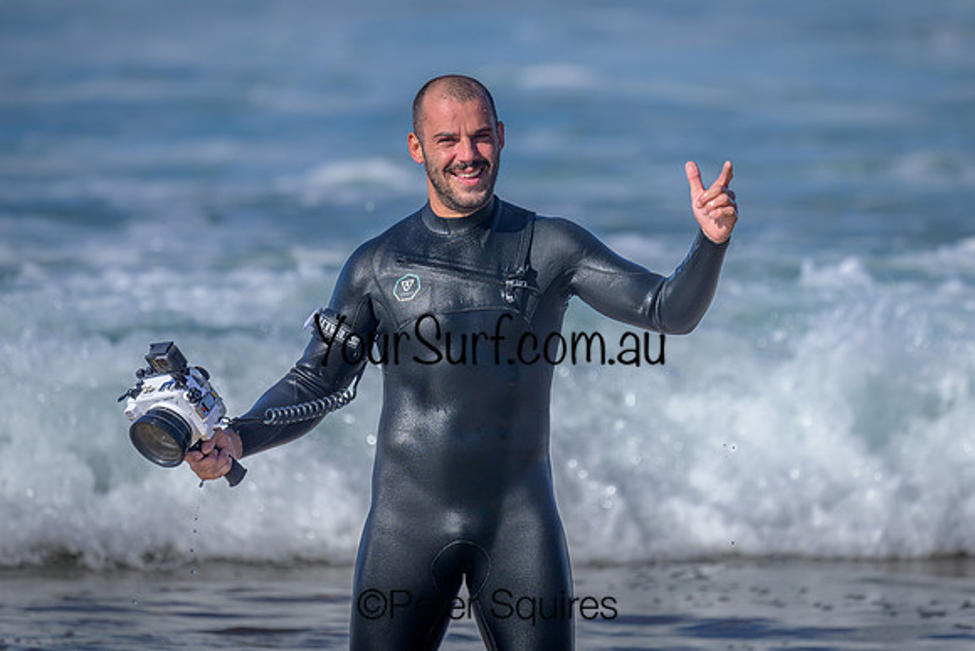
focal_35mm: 862
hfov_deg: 2.4
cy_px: 300
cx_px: 525
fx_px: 23342
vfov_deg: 1.6
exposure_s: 1/2000
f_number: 6.3
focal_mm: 800
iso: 200
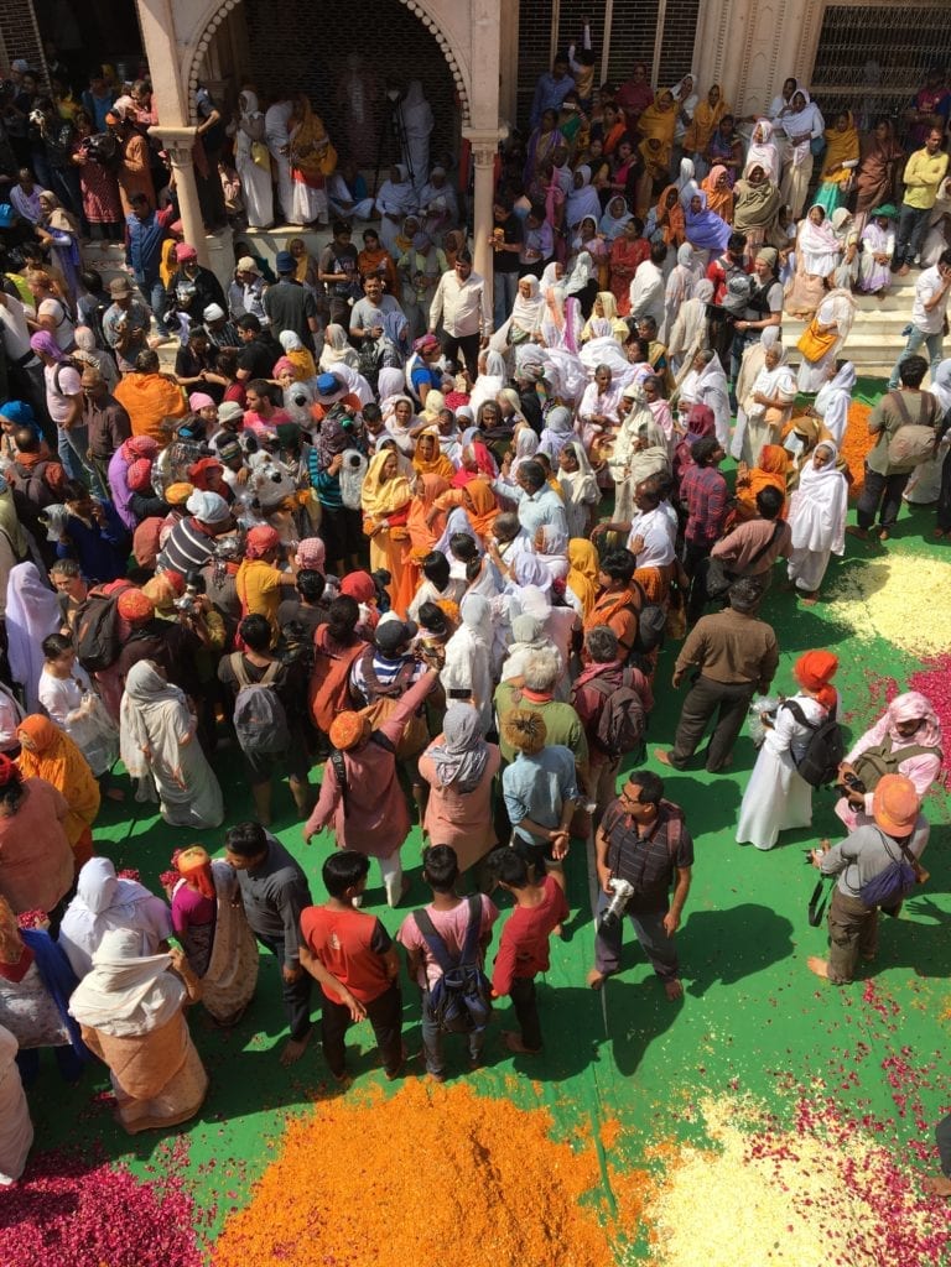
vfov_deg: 61.7
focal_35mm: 29
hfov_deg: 48.2
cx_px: 476
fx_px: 1062
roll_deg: +0.1
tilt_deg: -39.9
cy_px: 634
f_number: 2.2
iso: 25
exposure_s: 1/1425
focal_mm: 4.15
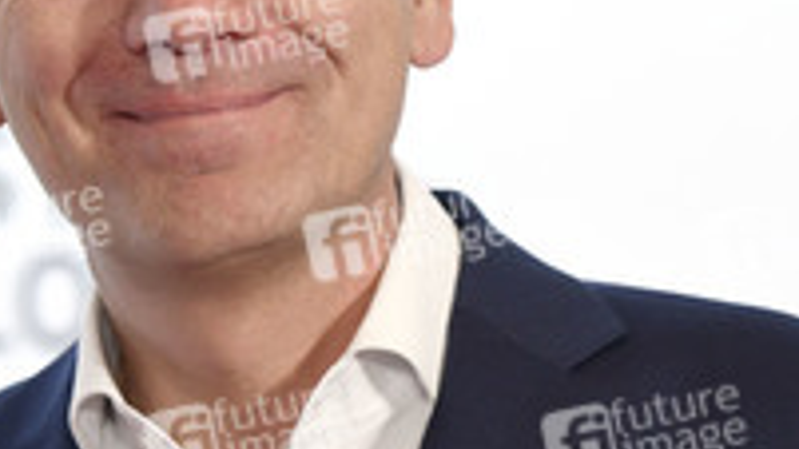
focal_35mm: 387
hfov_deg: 5.6
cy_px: 135
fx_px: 8198
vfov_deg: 3.1
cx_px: 298
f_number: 2.8
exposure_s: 1/250
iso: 1250
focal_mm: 110
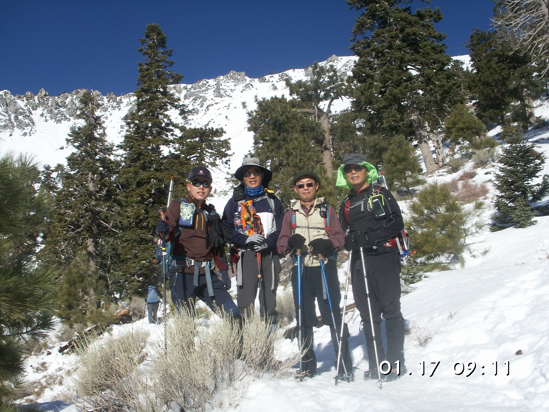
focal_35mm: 37
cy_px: 206
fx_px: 587
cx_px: 274
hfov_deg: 50.1
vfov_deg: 38.7
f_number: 7.1
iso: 50
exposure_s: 1/400
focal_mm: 7.7
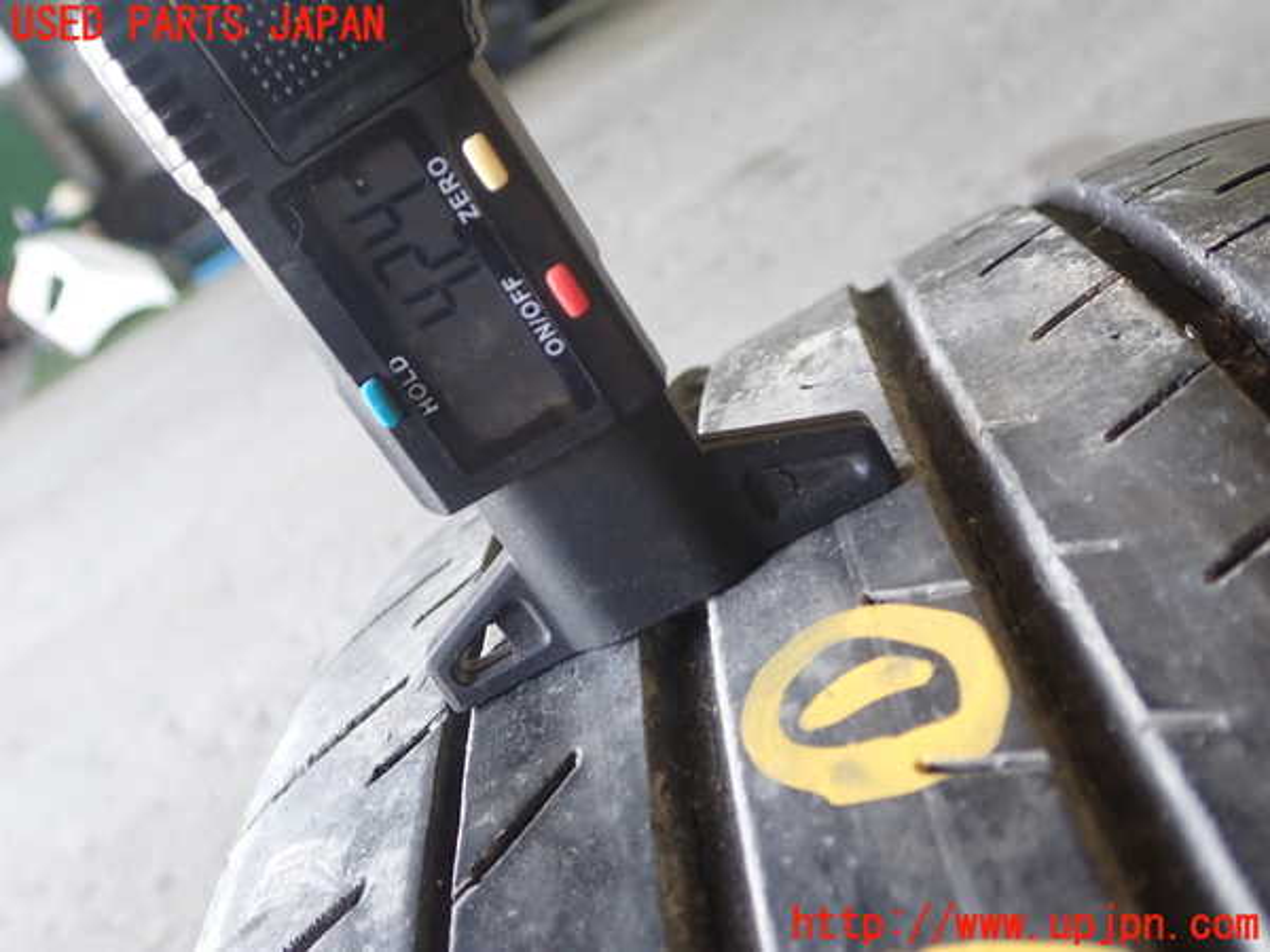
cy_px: 476
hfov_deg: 51.4
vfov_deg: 39.7
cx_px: 635
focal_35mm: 36
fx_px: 1321
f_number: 2.5
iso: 200
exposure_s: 1/40
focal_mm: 6.37
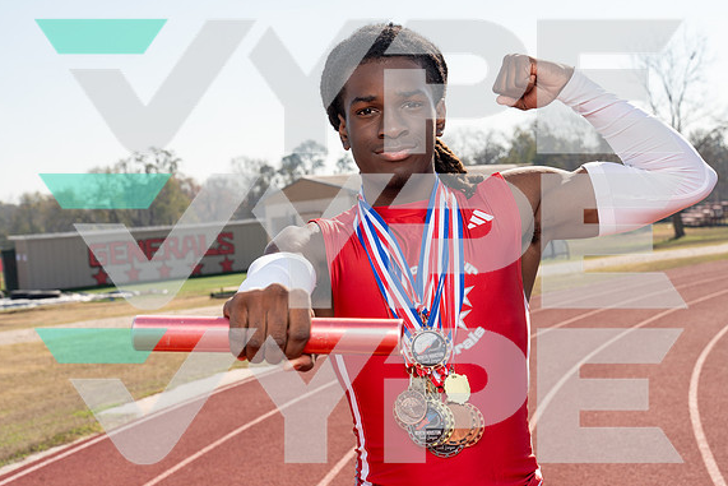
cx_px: 363
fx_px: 1254
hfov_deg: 32.4
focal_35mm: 62
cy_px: 242
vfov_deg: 21.9
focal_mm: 61
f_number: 9
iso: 125
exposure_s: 1/200
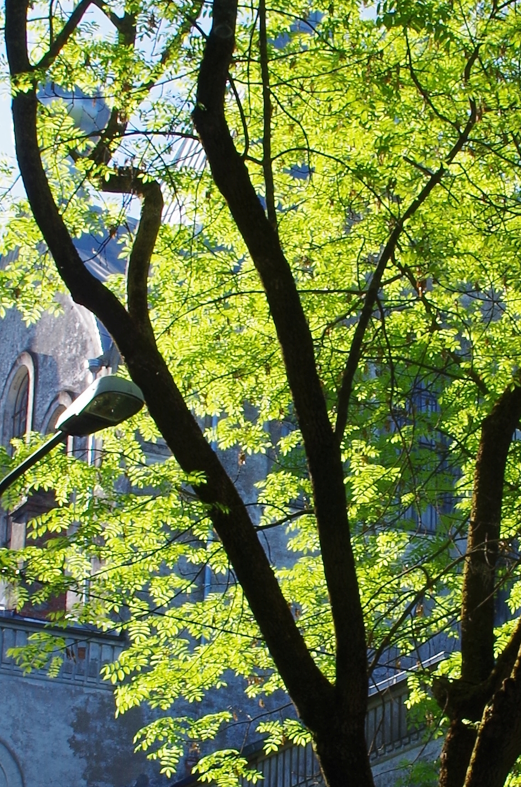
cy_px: 572
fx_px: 2725
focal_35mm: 125
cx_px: 380
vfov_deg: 16.4
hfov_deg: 10.9
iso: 320
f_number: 11
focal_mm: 24
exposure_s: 1/125
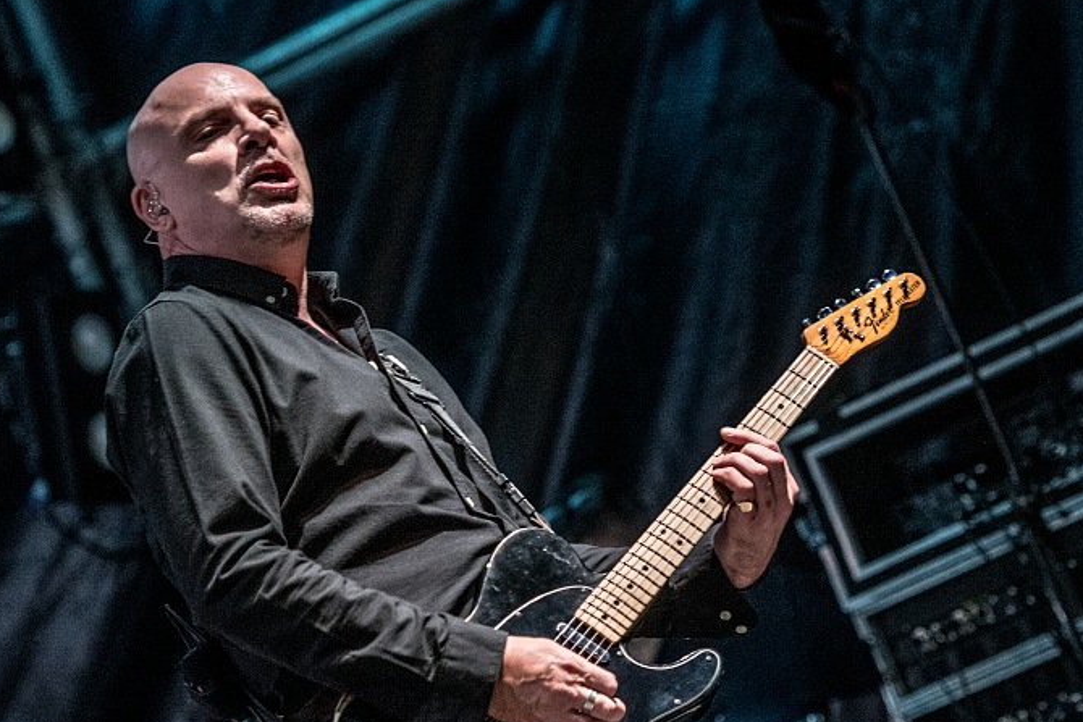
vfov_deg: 6.8
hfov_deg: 10.2
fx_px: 6064
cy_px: 370
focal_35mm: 202
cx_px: 520
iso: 4000
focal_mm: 125
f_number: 2.8
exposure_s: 1/100
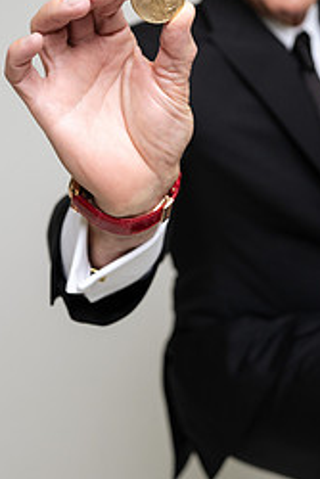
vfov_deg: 30.9
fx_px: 839
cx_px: 236
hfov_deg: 21.4
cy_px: 82
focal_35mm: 63
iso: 400
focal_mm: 35
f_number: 4
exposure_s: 1/125
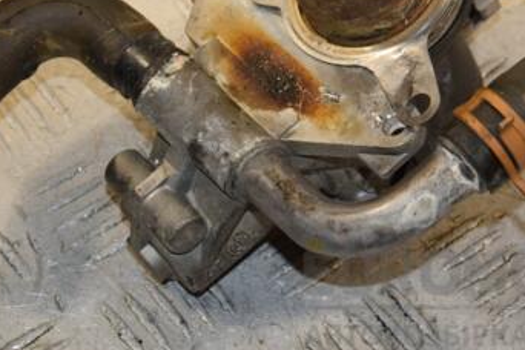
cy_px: 68
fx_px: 2377
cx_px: 275
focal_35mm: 163
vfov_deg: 8.4
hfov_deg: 12.6
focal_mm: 62
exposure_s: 1/200
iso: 800
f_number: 7.1
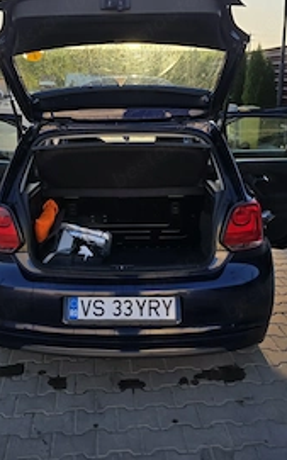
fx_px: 451
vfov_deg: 53.5
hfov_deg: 35.2
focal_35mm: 36
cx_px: 122
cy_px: 177
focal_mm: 6.3
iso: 80
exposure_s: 1/2752
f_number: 1.7
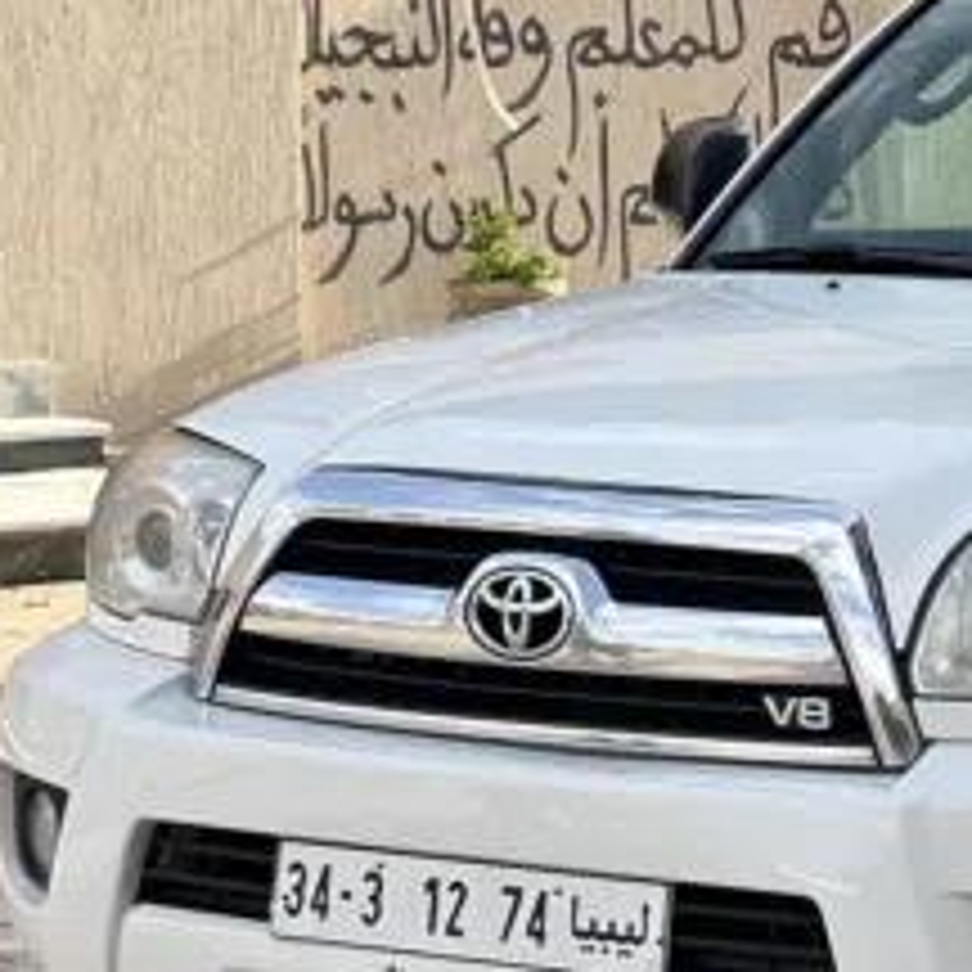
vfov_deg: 8.7
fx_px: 6417
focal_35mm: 202
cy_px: 432
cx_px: 1310
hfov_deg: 8.5
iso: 25
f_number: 2.8
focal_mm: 9
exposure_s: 1/240
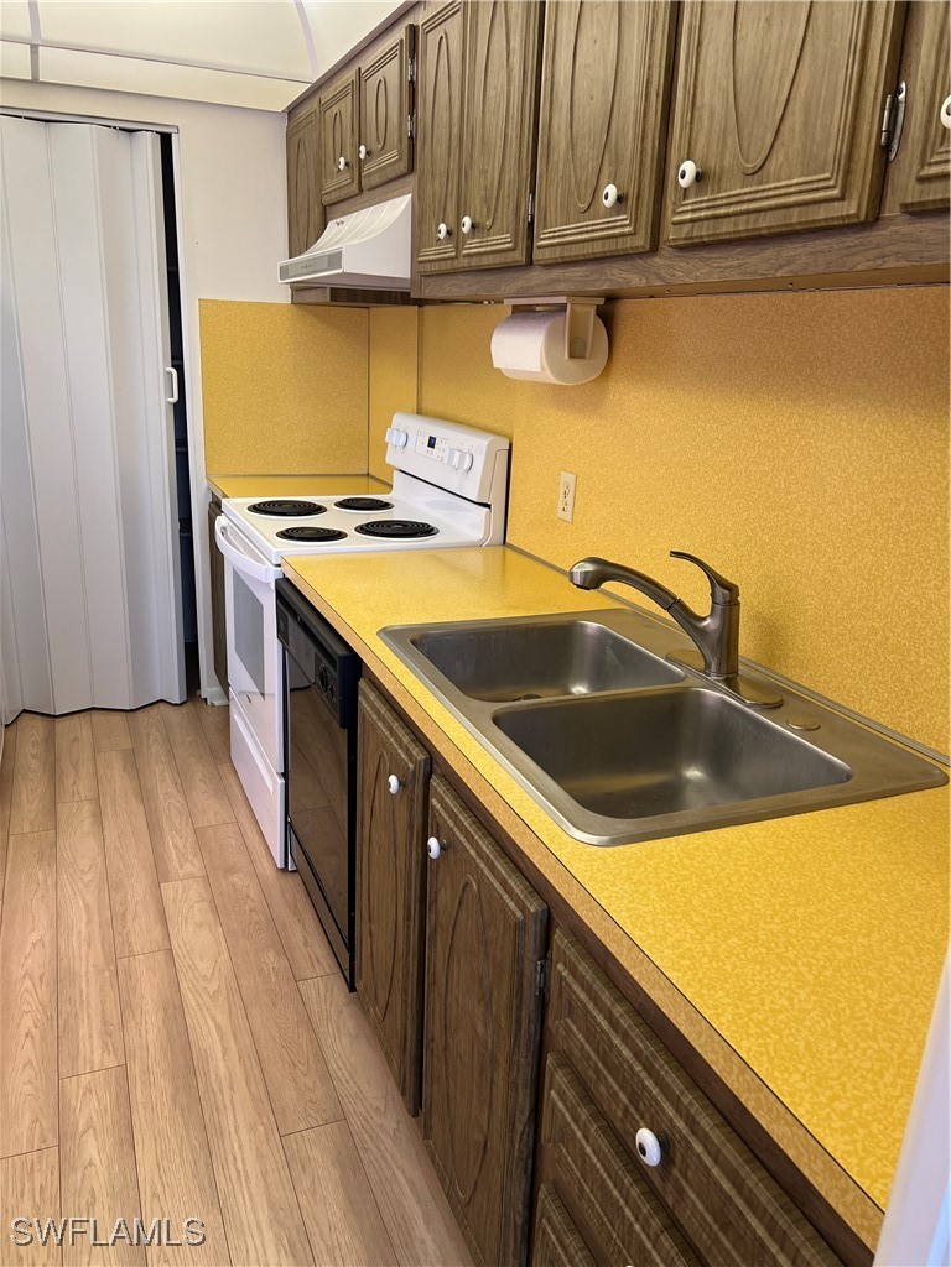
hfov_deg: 53.1
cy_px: 634
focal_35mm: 26
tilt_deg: -17.5
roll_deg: -3.0
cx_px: 476
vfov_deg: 67.3
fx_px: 952
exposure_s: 1/120
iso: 125
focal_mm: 5.7
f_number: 1.5
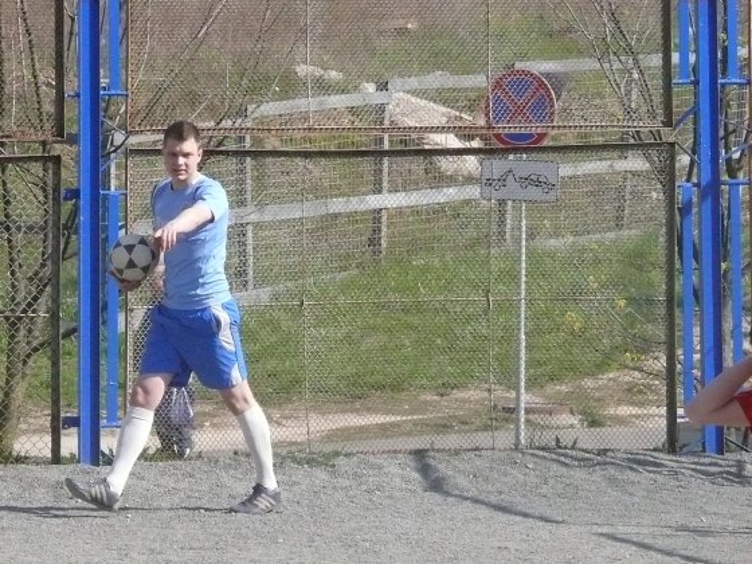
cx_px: 376
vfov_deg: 3.3
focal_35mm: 447
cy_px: 282
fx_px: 9711
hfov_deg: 4.4
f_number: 8
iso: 400
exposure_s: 1/1000
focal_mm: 53
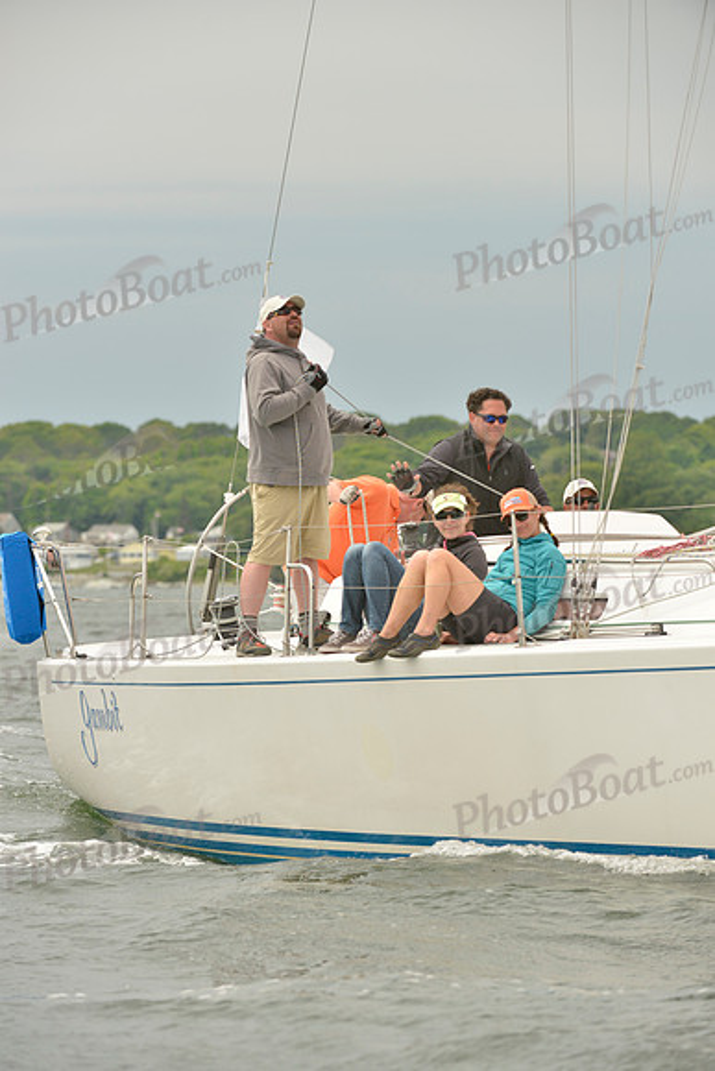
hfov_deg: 6.9
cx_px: 358
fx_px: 5954
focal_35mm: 200
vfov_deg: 10.3
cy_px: 536
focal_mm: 200
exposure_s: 1/800
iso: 400
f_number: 5.6
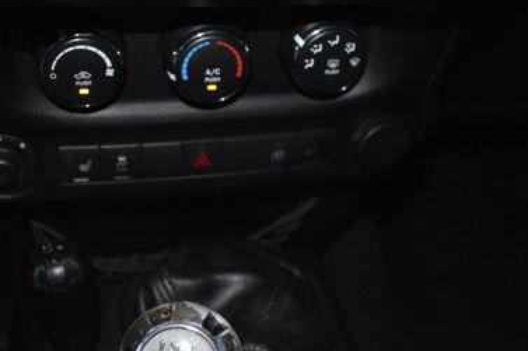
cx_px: 291
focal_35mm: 56
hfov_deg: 35.6
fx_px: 821
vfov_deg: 24.0
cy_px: 249
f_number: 3.8
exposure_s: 1/60
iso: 1600
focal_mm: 22
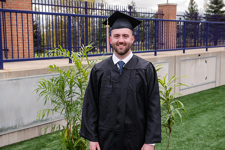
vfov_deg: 26.0
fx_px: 325
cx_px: 112
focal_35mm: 52
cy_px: 75
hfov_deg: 38.2
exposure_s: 1/200
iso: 160
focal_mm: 52
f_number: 5.6
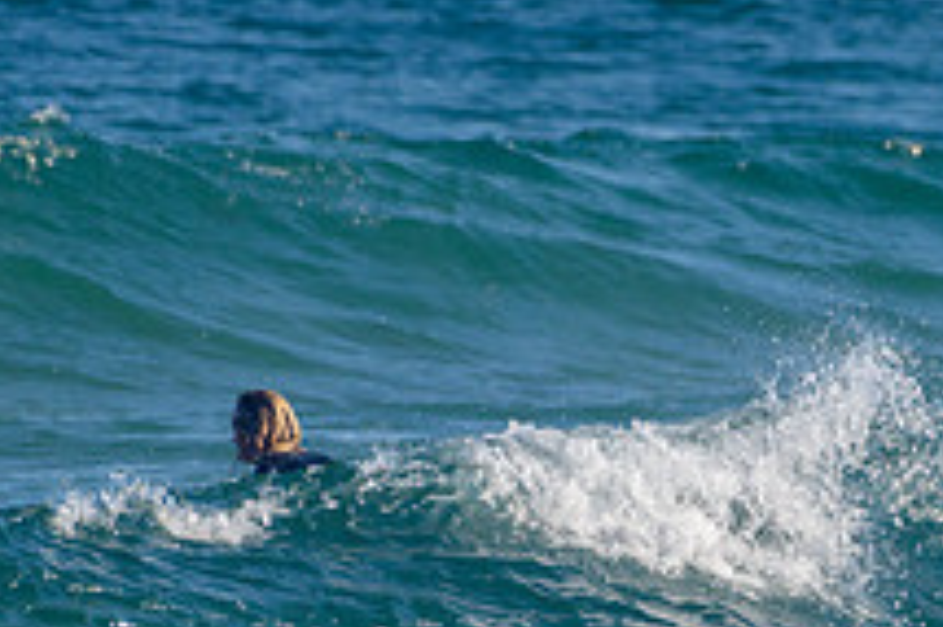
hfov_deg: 1.2
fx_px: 43291
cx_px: 1057
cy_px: 604
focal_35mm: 1654
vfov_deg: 0.8
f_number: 5.6
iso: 220
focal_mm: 500
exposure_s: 1/2000
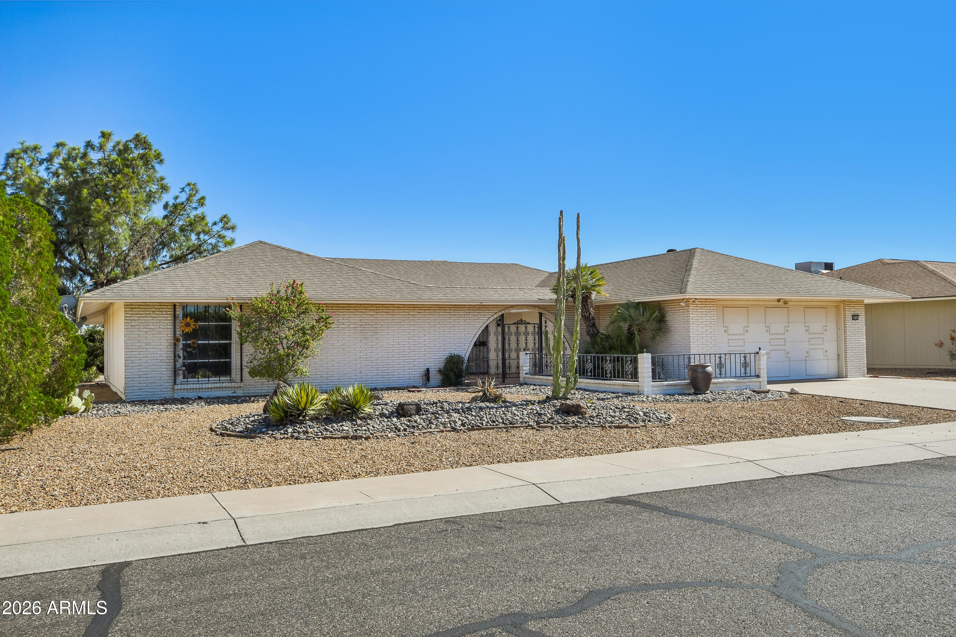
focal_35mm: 30
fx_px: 797
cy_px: 318
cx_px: 478
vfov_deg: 43.6
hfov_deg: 61.9
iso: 100
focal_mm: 20
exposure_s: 1/320
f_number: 8
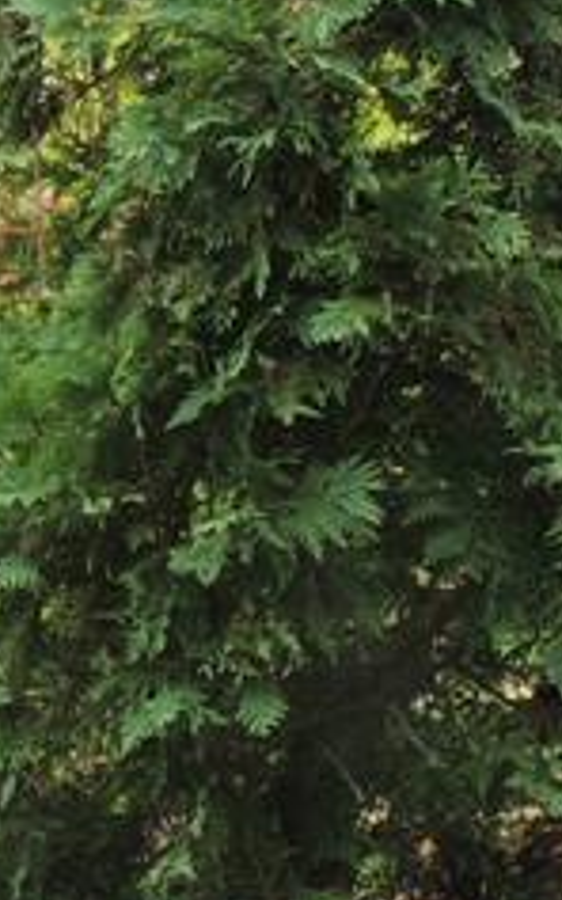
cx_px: -744
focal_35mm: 183
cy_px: 224
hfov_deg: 6.8
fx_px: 4487
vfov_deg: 11.4
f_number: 8.3
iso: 100
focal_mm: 7.1
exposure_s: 1/40
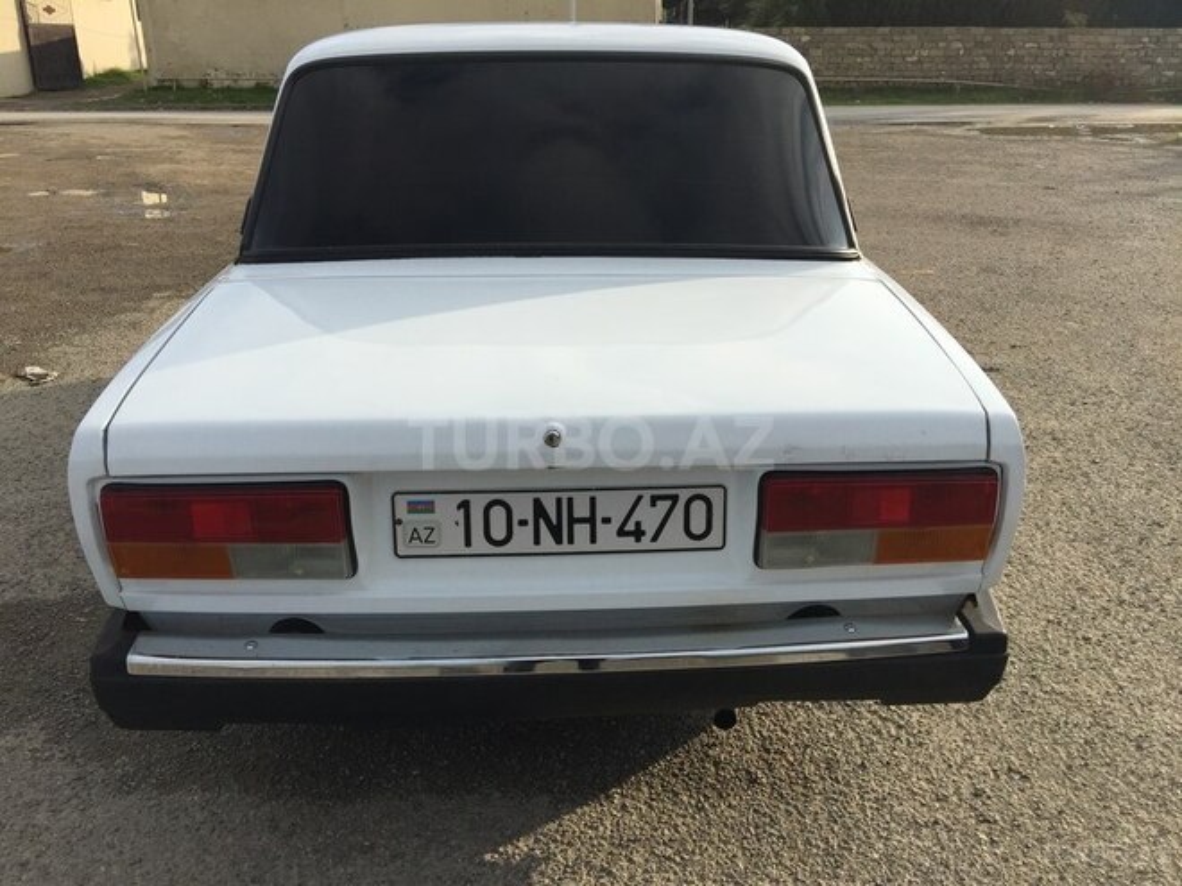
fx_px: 990
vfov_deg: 48.2
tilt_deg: -20.8
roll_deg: -0.8
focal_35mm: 29
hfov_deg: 61.7
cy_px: 443
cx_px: 591
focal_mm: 4.15
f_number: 2.2
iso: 32
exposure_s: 1/2198
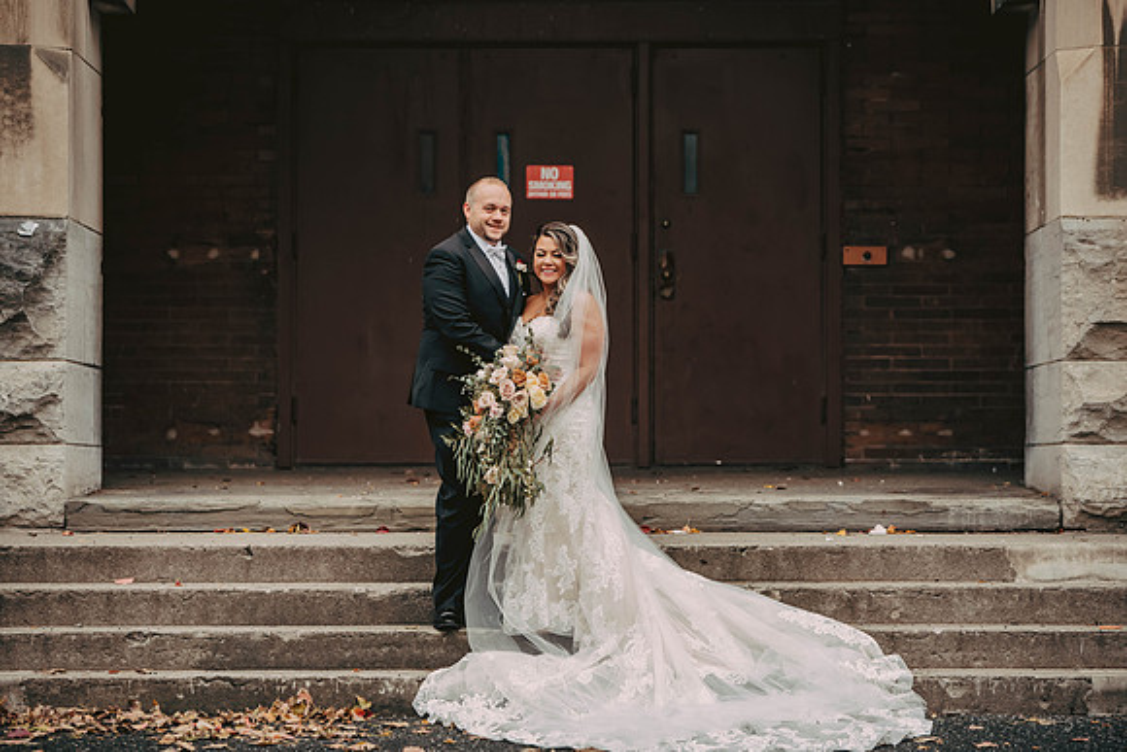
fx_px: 3980
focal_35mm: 127
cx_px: 564
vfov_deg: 10.8
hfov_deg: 16.1
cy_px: 376
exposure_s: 1/640
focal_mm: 125
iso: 800
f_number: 3.2
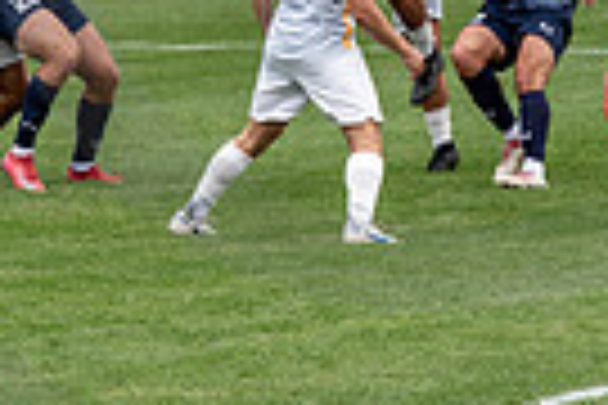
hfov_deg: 2.4
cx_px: 423
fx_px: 14692
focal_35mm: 870
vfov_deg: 1.6
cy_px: -128
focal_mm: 200
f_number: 4
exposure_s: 1/1000
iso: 320
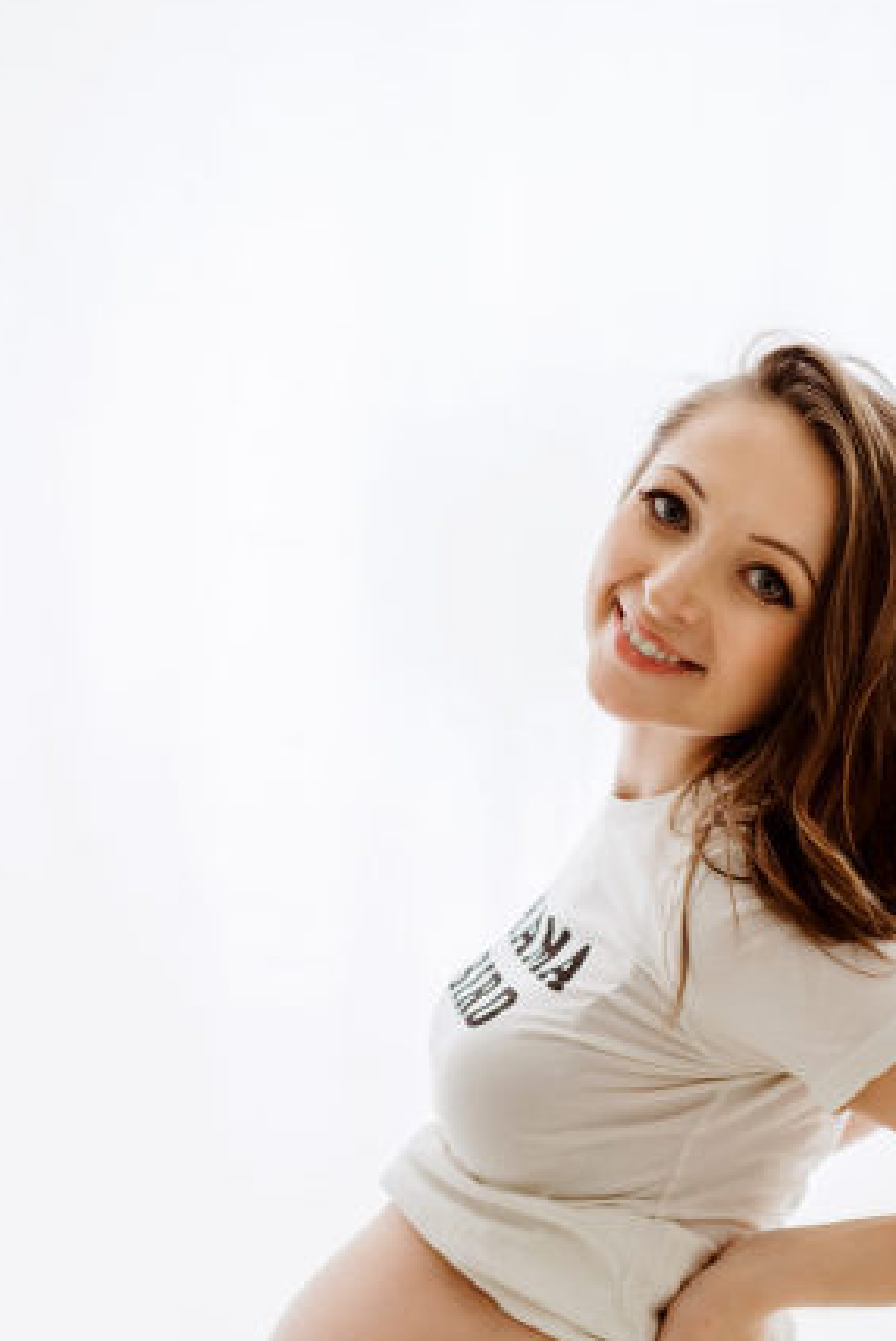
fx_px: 3131
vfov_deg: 23.8
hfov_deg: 16.2
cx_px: 630
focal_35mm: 84
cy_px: 1079
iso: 160
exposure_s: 1/200
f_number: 2.5
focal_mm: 50
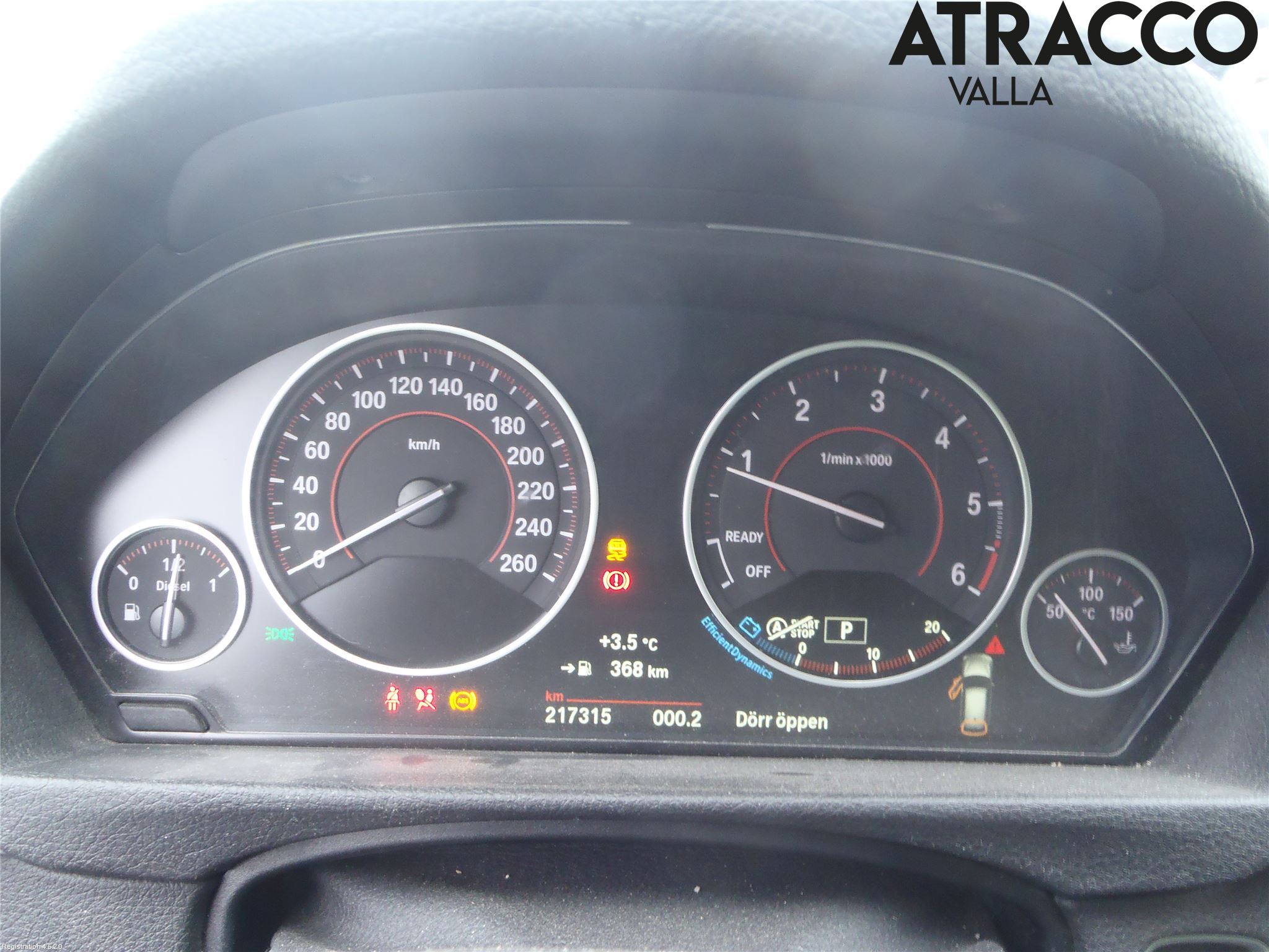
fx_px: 1026
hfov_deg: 63.4
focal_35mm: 28
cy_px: 476
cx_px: 634
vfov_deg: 49.7
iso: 200
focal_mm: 5
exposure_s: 1/8
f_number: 3.5
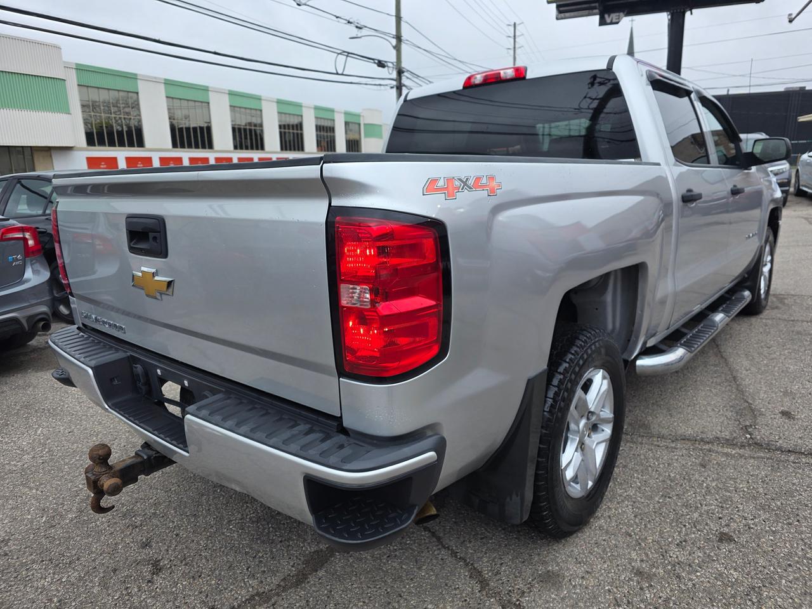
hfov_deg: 73.9
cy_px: 304
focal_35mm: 23
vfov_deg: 58.9
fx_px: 540
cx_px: 406
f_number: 1.7
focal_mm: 6.3
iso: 25
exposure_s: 1/359
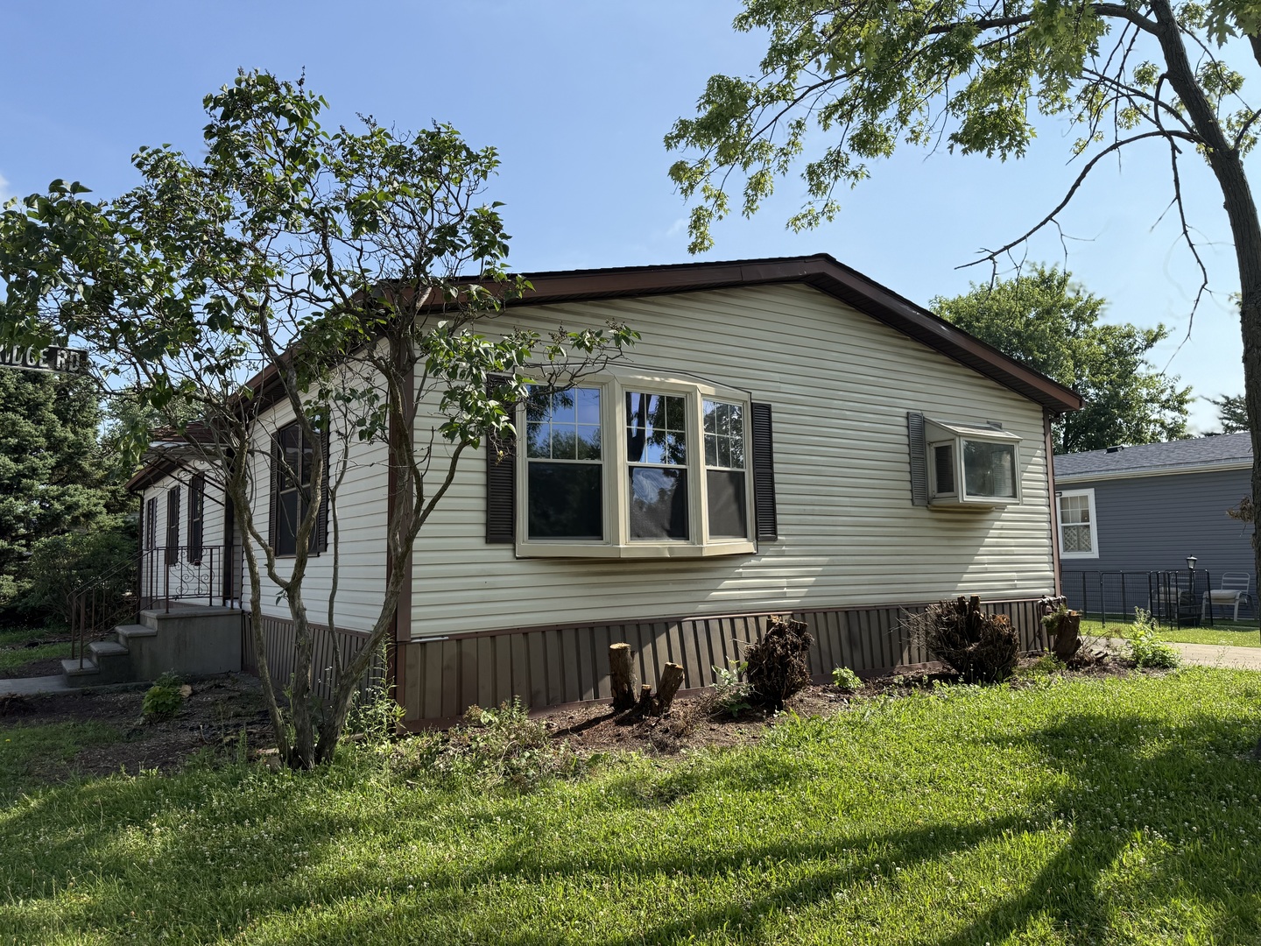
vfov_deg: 56.8
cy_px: 473
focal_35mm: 24
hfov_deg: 71.6
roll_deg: +1.0
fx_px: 874
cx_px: 630
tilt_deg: +6.5
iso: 100
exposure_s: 1/4167
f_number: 1.78
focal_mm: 6.76
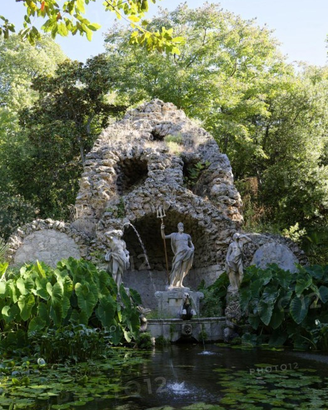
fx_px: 383
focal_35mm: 32
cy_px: 233
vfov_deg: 56.1
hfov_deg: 46.3
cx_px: 162
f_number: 6.3
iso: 160
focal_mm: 27.5
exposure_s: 1/60
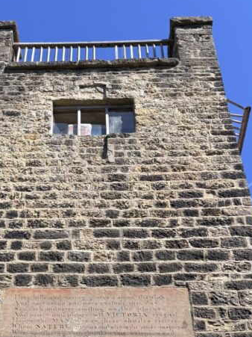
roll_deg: -3.2
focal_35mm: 59
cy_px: 241
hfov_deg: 24.6
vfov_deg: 32.3
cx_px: 69
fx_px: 573
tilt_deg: +41.8
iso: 50
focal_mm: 5.96
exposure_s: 1/1845
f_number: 1.6
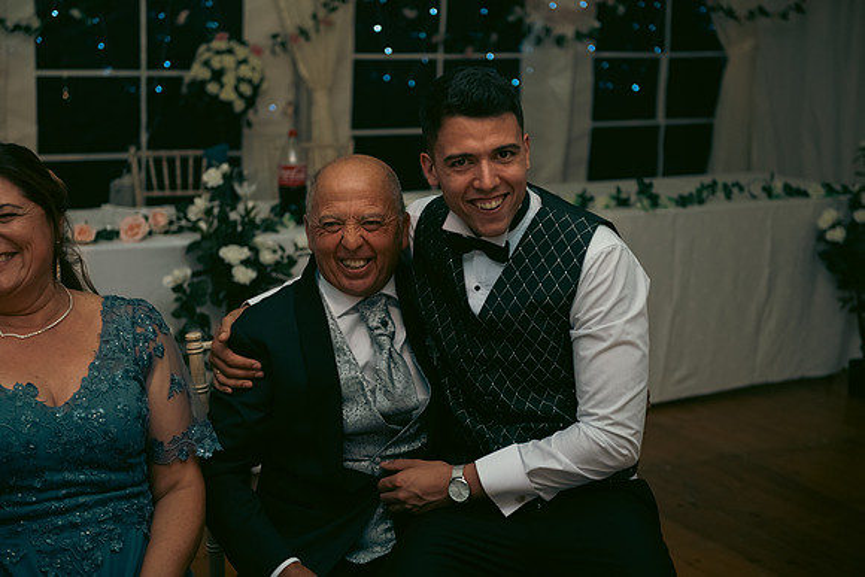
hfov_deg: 32.4
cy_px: 288
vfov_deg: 21.9
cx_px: 432
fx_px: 1490
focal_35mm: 62
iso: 800
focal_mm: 62
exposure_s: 1/160
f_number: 3.5
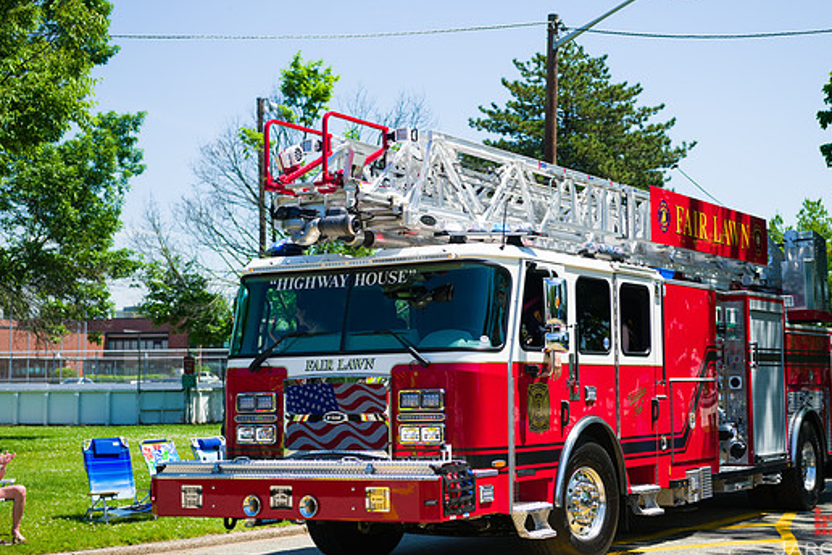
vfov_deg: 21.6
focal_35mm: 63
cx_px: 461
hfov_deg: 31.9
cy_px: 280
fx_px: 1456
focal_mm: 56
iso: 200
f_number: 5
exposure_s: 1/1600
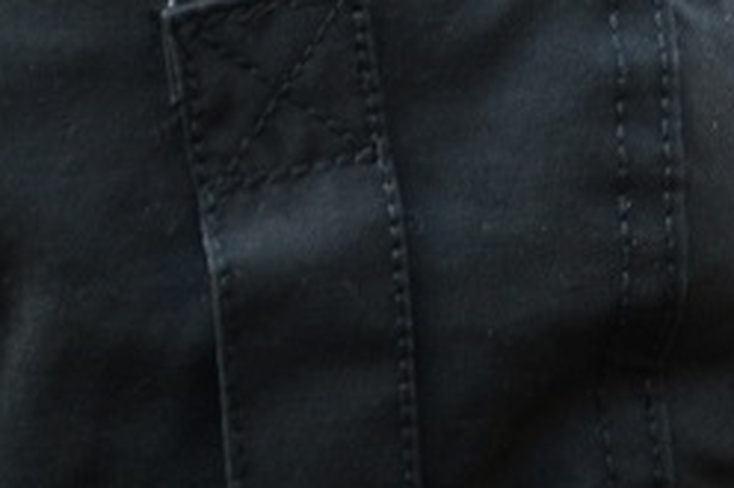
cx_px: 1317
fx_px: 8578
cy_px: -219
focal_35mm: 421
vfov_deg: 3.3
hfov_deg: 4.8
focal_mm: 58
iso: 400
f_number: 5
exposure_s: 1/80
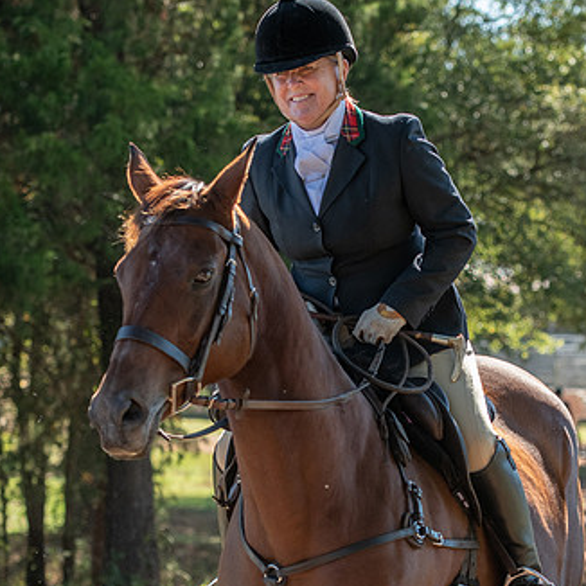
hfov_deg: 8.4
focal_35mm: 209
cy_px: 439
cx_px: 399
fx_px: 4003
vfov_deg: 8.4
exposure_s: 1/320
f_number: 4
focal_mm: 80
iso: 280
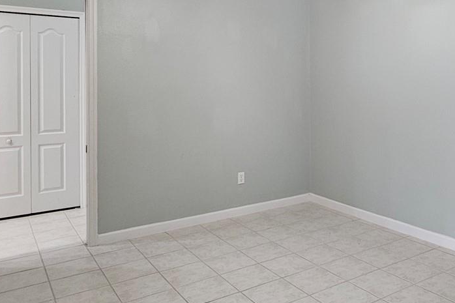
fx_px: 392
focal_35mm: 31
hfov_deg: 58.0
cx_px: 325
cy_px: 89
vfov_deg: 41.5
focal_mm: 2.2
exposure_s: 1/40
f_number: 2.2
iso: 320
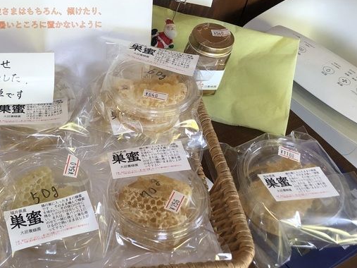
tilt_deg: -44.4
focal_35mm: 45
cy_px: 89
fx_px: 464
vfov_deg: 31.9
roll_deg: -6.0
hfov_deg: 41.0
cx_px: 95
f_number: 1.8
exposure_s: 1/40
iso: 25
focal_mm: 3.99
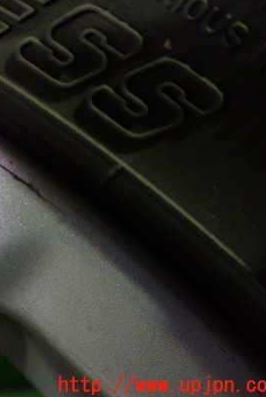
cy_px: 174
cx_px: -16
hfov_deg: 26.7
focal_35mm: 47
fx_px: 520
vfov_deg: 41.8
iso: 800
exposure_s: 1/60
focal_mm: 5.4
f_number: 2.3
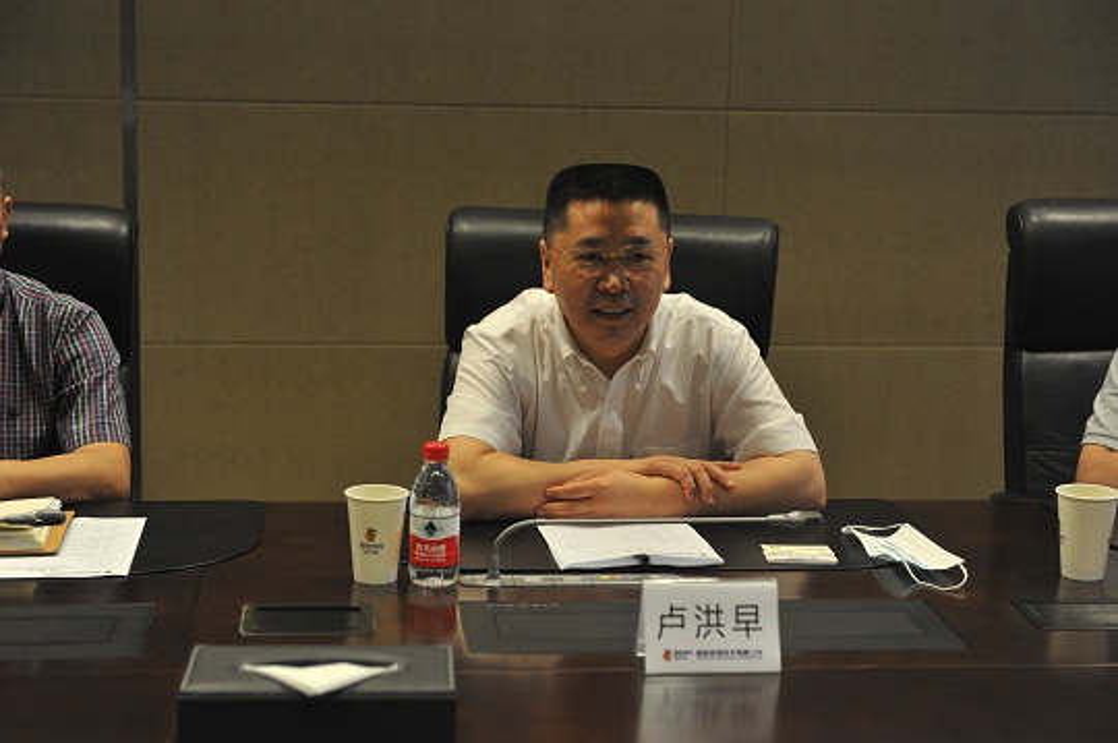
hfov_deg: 28.9
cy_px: 372
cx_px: 559
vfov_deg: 19.4
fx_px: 2172
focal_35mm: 70
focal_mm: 70
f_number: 4.5
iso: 1600
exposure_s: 1/125
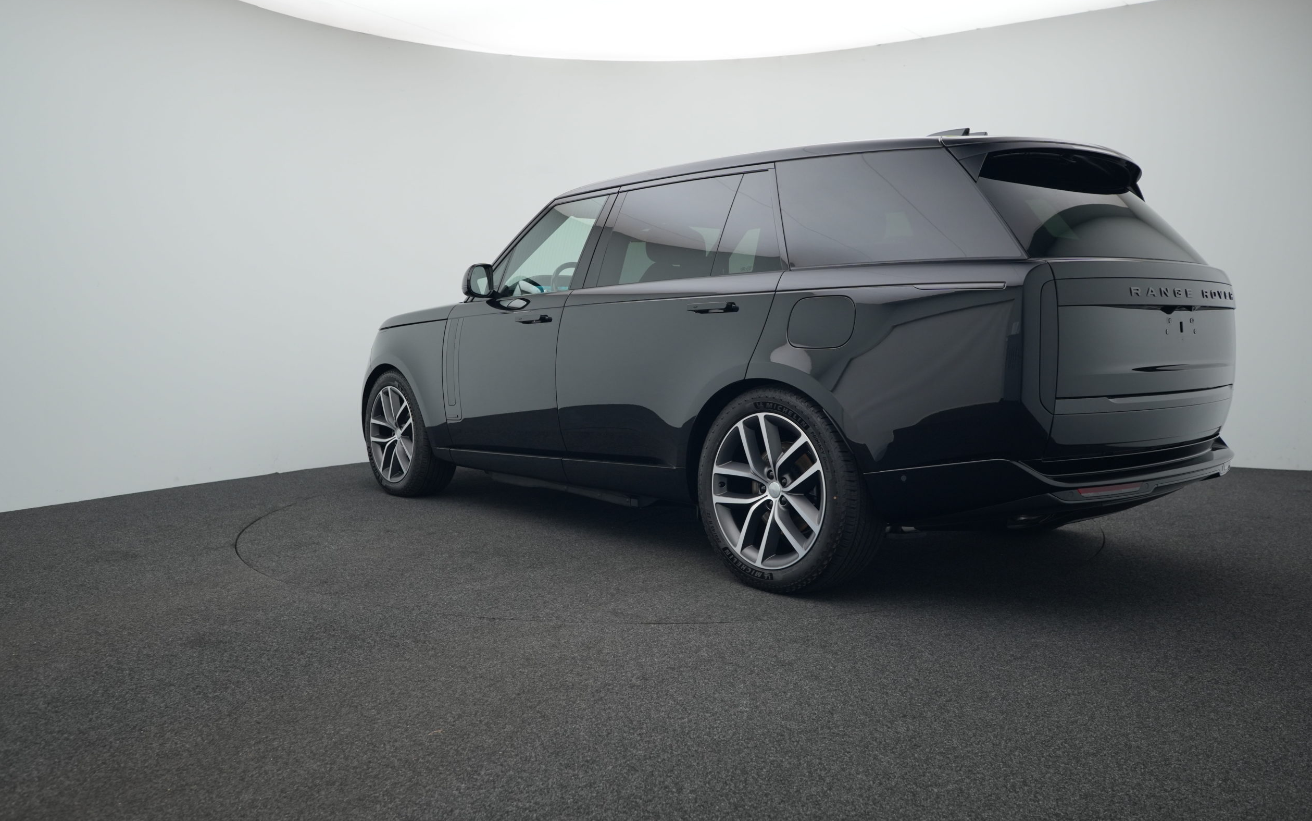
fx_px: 1037
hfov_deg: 64.6
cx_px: 665
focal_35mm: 29
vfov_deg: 43.2
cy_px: 421
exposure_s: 1/80
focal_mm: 28
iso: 640
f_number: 4
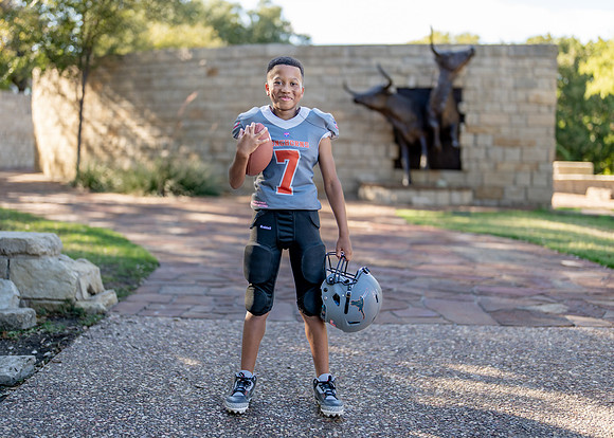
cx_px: 307
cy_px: 219
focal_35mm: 52
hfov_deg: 37.2
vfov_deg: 27.0
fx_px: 913
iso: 100
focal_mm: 50
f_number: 1.2
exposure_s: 1/1000
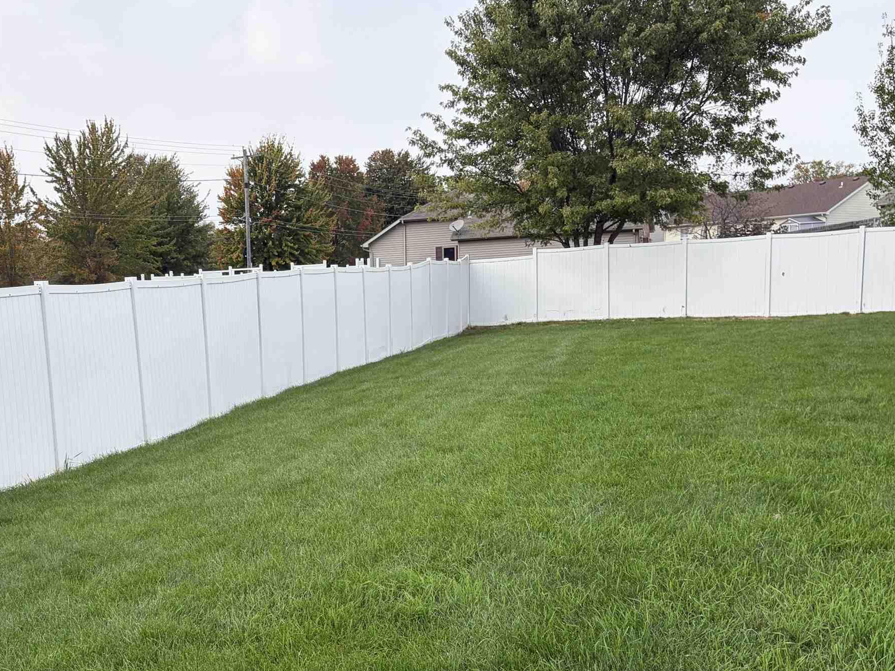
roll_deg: +2.7
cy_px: 475
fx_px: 1163
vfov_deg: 31.8
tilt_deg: -9.7
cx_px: 288
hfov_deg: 41.5
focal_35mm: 45
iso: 50
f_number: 1.6
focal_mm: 5.96
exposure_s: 1/1263
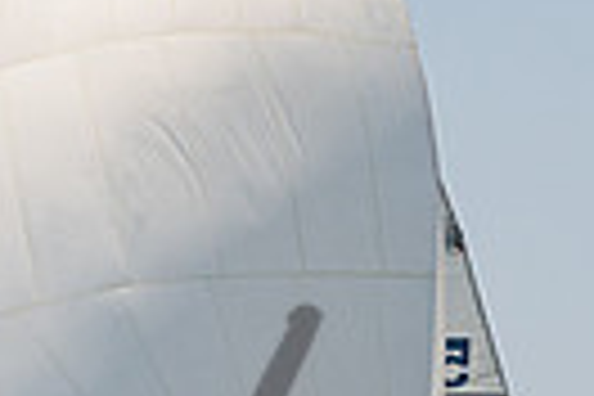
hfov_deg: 3.1
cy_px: 702
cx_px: 301
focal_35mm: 673
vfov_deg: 2.0
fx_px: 11104
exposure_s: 1/3200
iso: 500
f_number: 8
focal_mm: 125
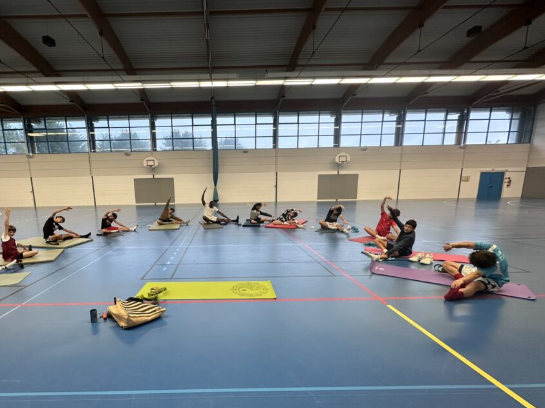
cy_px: 234
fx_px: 268
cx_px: 222
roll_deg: +1.1
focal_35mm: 17
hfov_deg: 90.0
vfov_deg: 74.3
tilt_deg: -10.2
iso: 160
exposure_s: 1/99
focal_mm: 2.22
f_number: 2.2
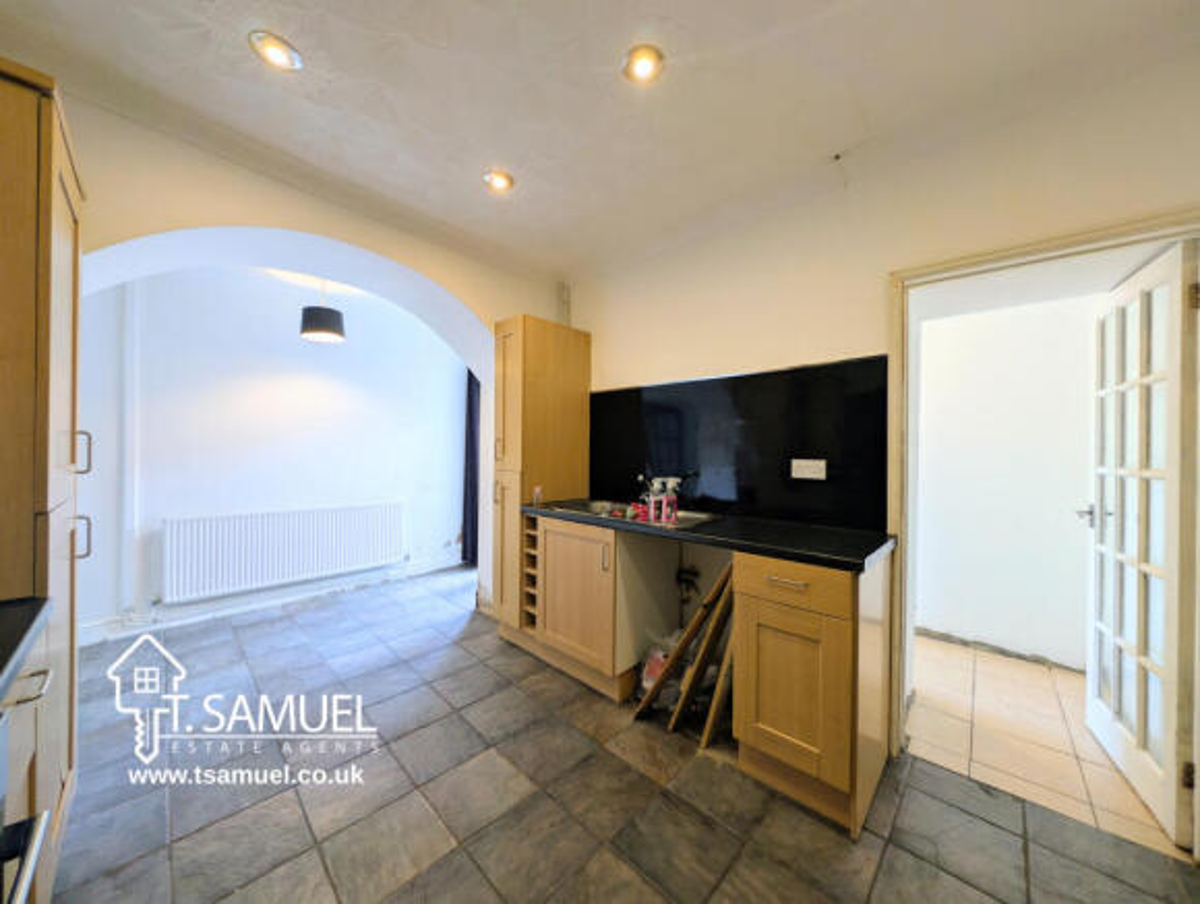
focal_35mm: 12
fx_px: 417
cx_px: 600
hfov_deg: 110.4
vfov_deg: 94.7
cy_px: 452
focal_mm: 2.23
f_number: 1.95
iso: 106
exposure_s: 1/50
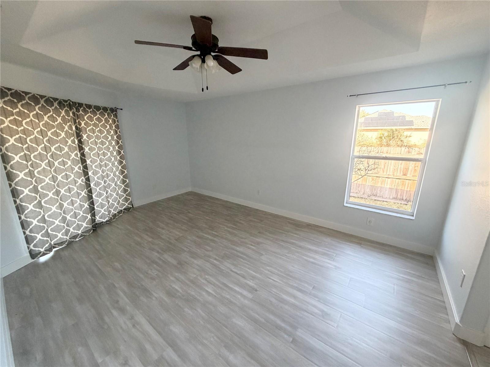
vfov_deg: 85.7
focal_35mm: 14
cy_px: 184
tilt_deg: -14.1
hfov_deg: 102.1
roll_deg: +0.7
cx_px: 245
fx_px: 198
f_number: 2.2
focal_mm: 2.22
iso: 320
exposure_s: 1/113
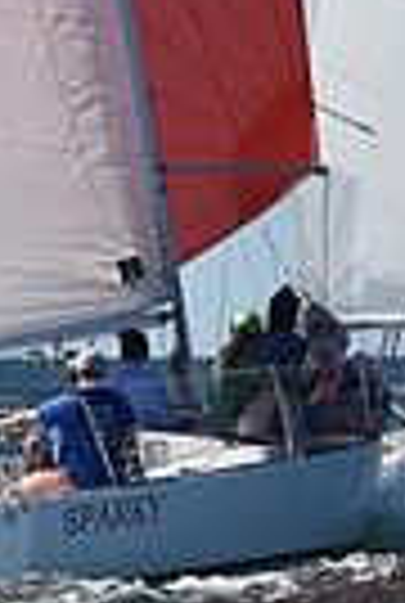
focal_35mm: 562
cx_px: 173
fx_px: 9434
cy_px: -306
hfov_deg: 2.5
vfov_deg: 3.6
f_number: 9
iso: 250
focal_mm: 130
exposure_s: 1/1250
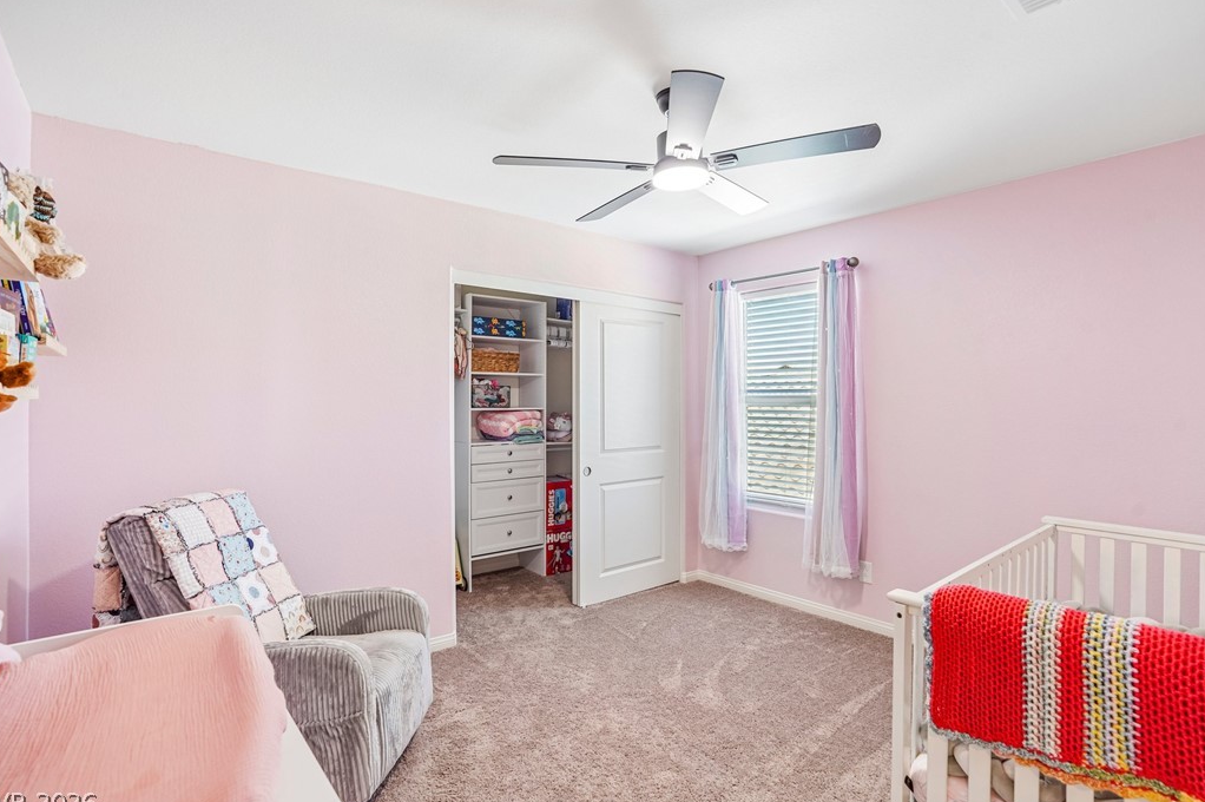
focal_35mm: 17
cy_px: 395
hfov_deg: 93.3
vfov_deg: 70.4
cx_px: 613
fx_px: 569
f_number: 8
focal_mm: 16
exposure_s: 1/15
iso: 400
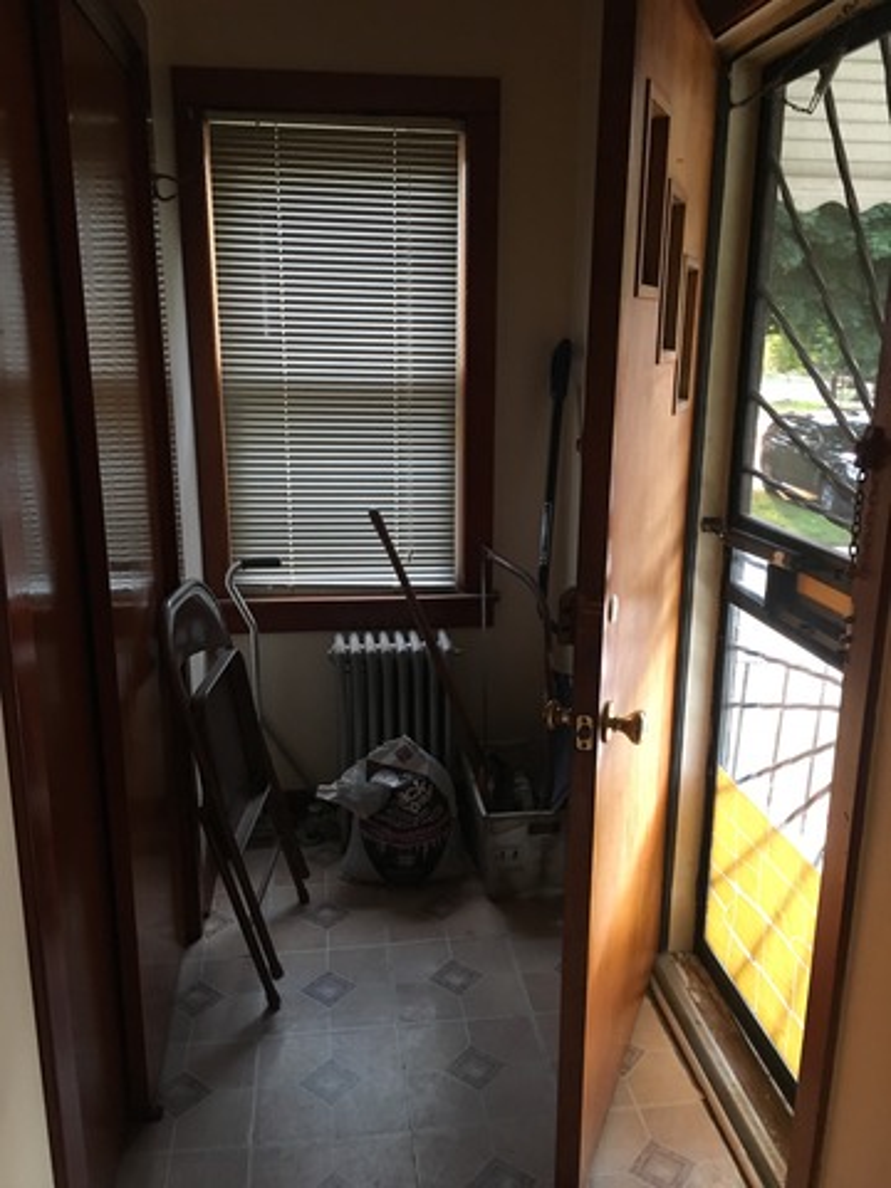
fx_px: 995
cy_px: 594
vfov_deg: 61.7
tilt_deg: -12.0
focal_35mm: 29
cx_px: 446
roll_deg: -0.7
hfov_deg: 48.2
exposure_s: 1/30
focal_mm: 4.15
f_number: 2.2
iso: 160
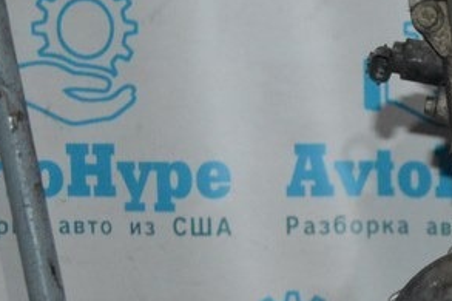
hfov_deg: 12.2
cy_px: 296
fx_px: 2042
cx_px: 620
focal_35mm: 163
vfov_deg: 8.4
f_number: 4.2
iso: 3200
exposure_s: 1/60
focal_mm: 31
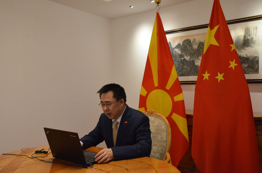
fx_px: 251
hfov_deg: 55.2
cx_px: 131
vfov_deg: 38.2
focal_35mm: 34
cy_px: 86
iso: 3200
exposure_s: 1/160
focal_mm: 23
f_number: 6.3
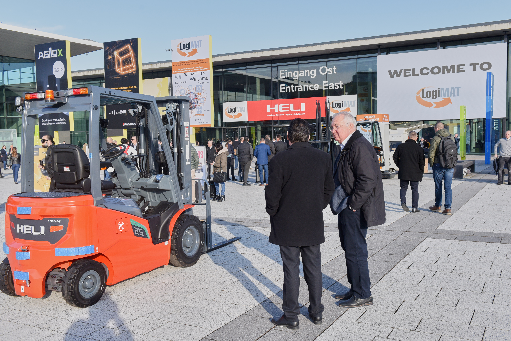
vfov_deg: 36.9
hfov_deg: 53.1
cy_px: 167
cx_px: 255
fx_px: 511
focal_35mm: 36
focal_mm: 35
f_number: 8
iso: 800
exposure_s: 1/1250
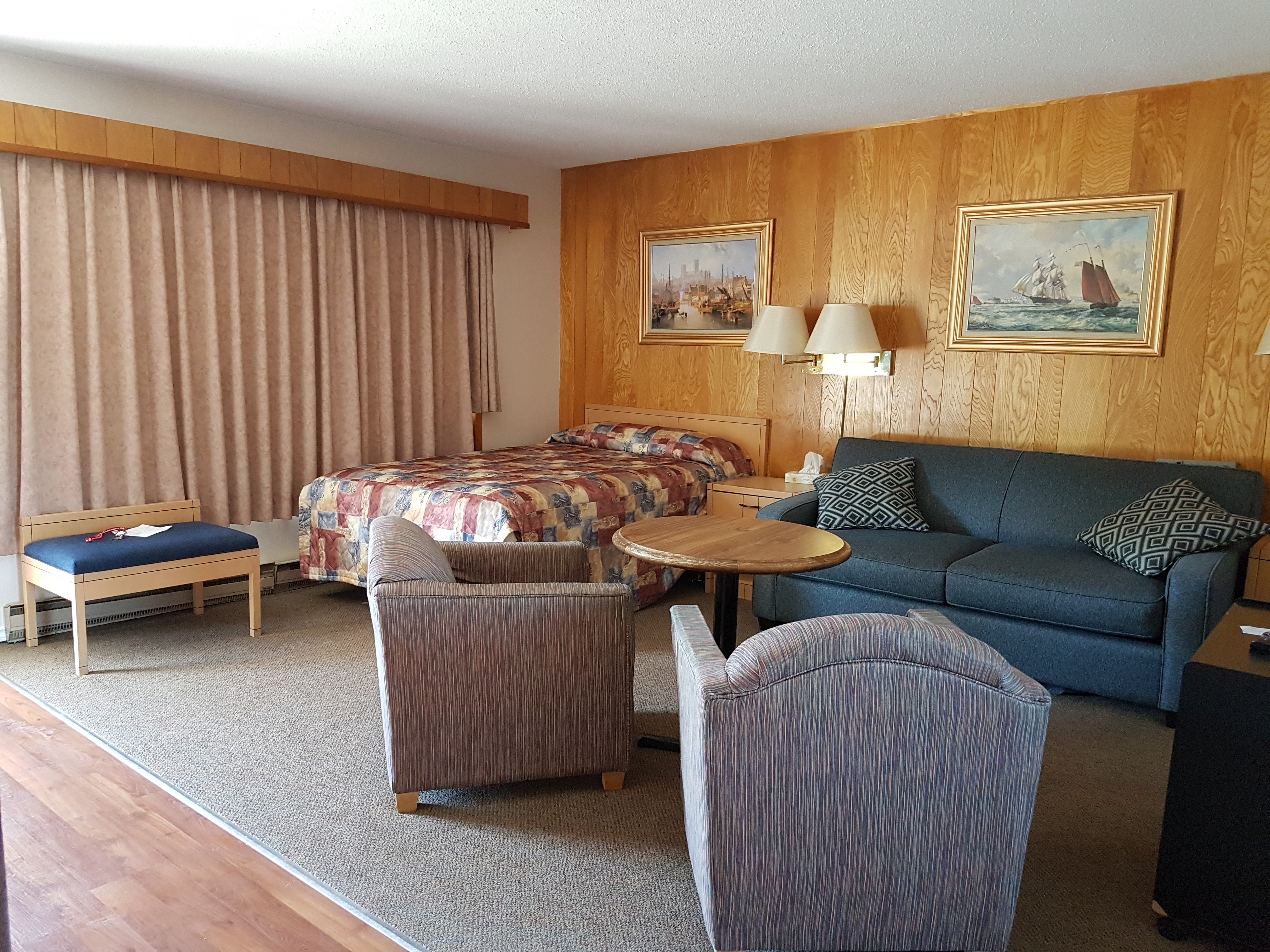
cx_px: 635
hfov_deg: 67.3
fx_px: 954
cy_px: 476
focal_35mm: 26
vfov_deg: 53.1
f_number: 1.7
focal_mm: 4.2
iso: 200
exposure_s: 1/25
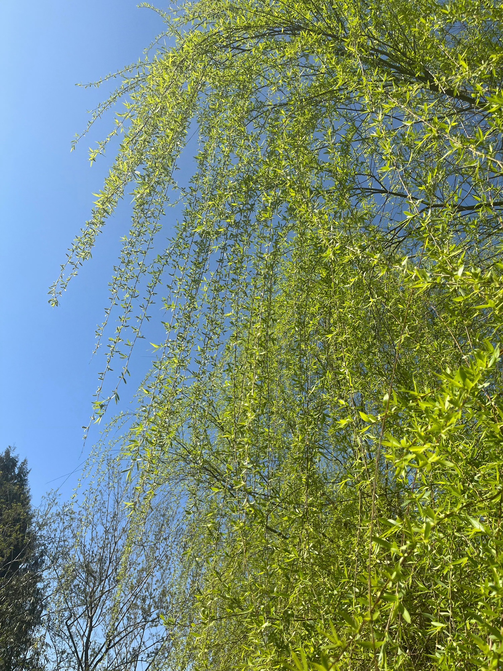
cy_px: 336
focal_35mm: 26
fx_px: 504
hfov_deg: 53.1
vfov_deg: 67.3
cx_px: 252
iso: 50
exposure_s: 1/3521
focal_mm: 5.1
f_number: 1.6
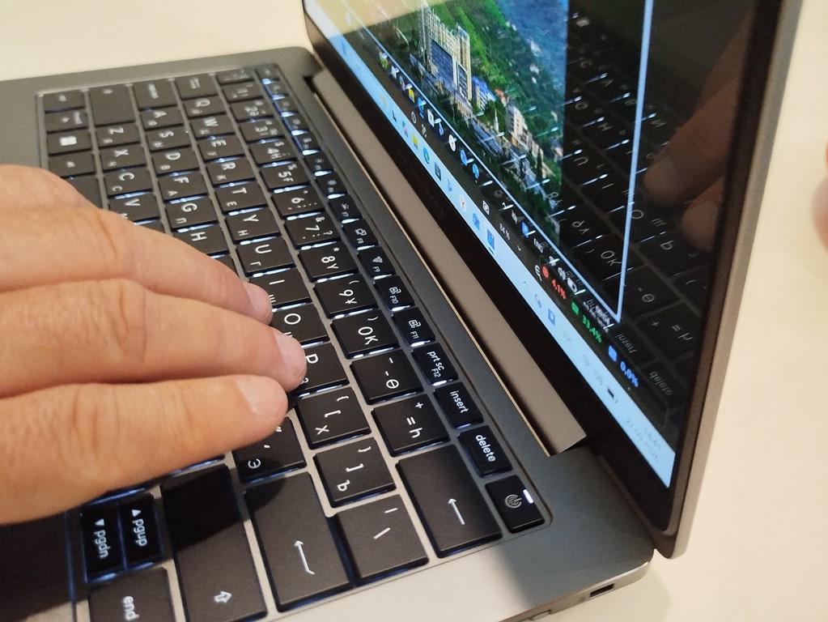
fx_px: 694
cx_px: 414
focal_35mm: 29
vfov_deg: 48.3
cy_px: 311
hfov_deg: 61.6
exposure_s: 1/25
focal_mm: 5.31
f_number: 1.7
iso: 320
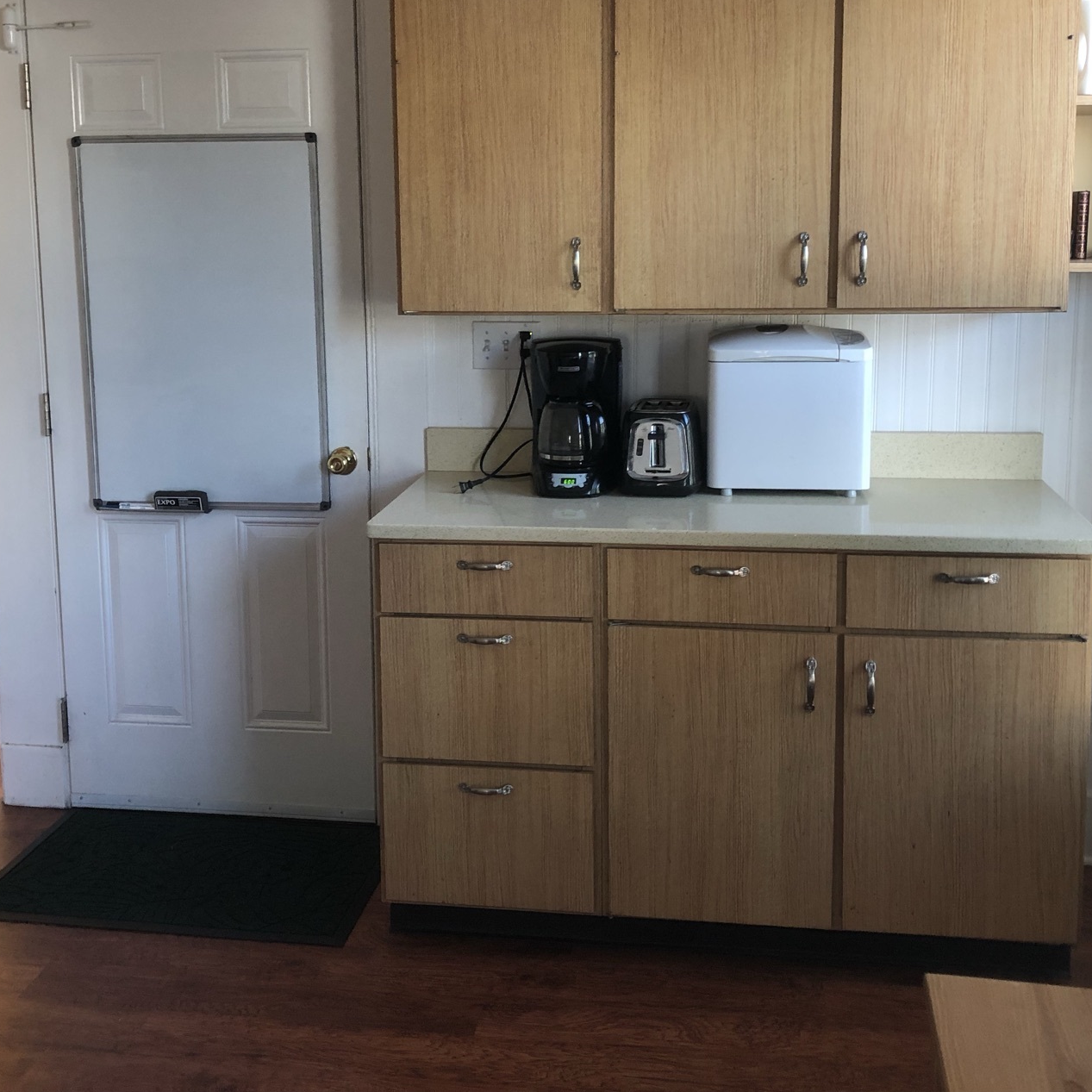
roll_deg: +0.5
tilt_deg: -9.3
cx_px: 497
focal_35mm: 40
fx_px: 1428
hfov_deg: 41.8
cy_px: 433
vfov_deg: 41.6
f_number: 1.8
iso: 40
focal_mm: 3.99
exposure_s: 1/15
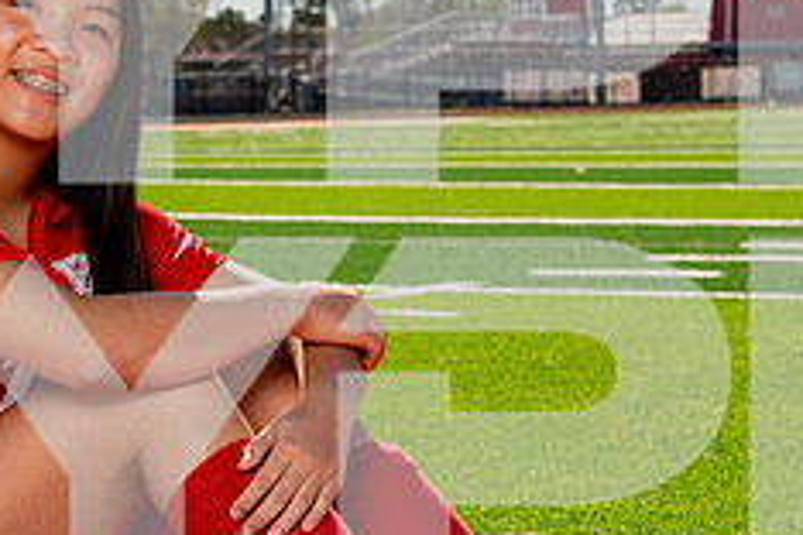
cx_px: 271
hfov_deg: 14.2
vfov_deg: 9.5
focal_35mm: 144
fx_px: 3212
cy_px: 420
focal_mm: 58
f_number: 7.1
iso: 100
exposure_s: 1/250
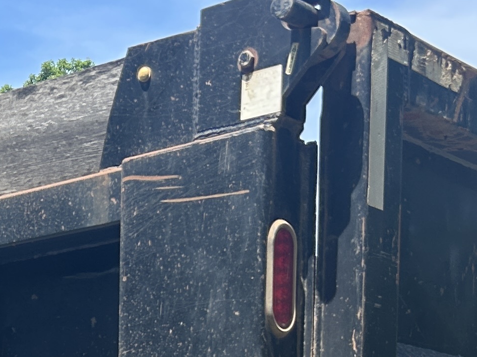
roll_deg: -0.9
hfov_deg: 17.3
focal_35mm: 109
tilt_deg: -5.0
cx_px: -77
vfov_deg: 12.2
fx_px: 1502
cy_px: 684
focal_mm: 5.7
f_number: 1.5
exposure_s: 1/1224
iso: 50
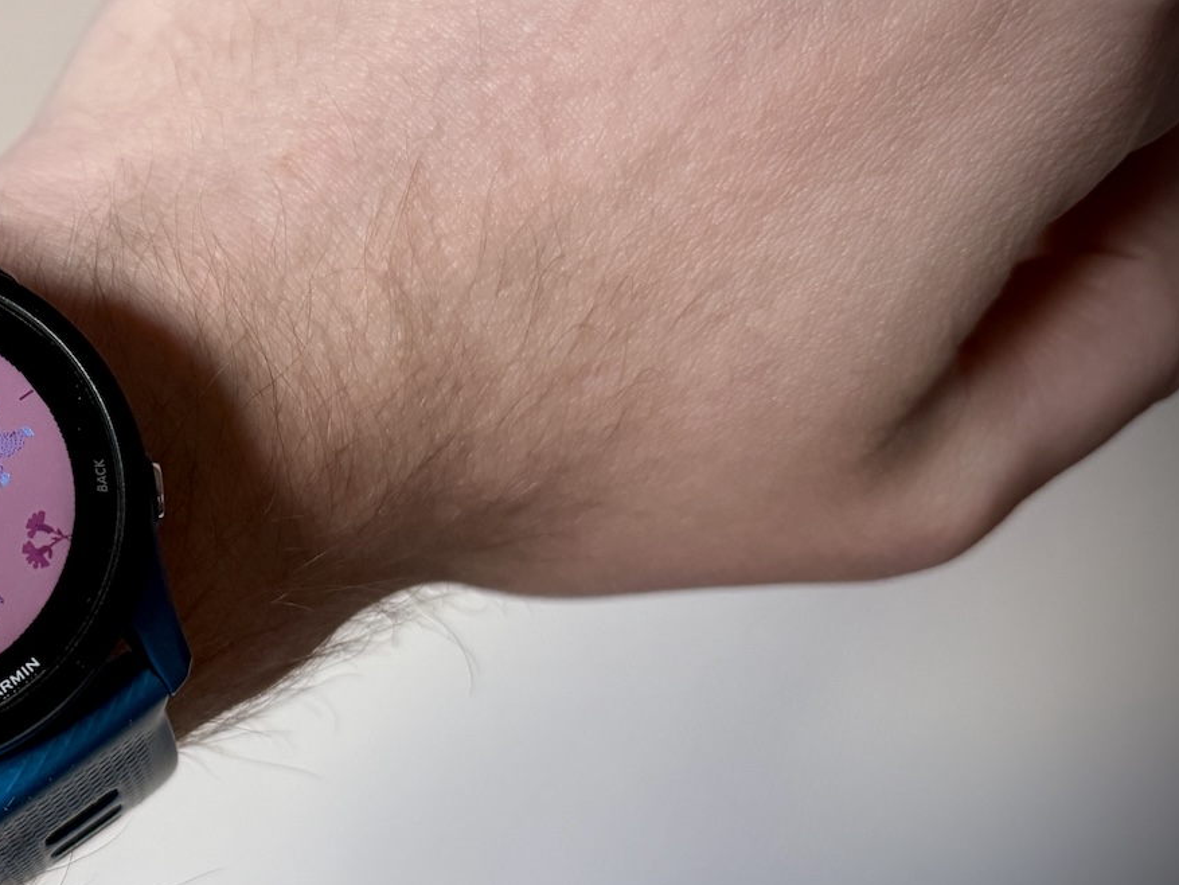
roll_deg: +1.9
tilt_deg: -10.8
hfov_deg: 33.1
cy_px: 440
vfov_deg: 28.0
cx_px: -54
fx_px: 1771
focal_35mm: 52
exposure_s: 1/60
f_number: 1.78
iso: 400
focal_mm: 6.76
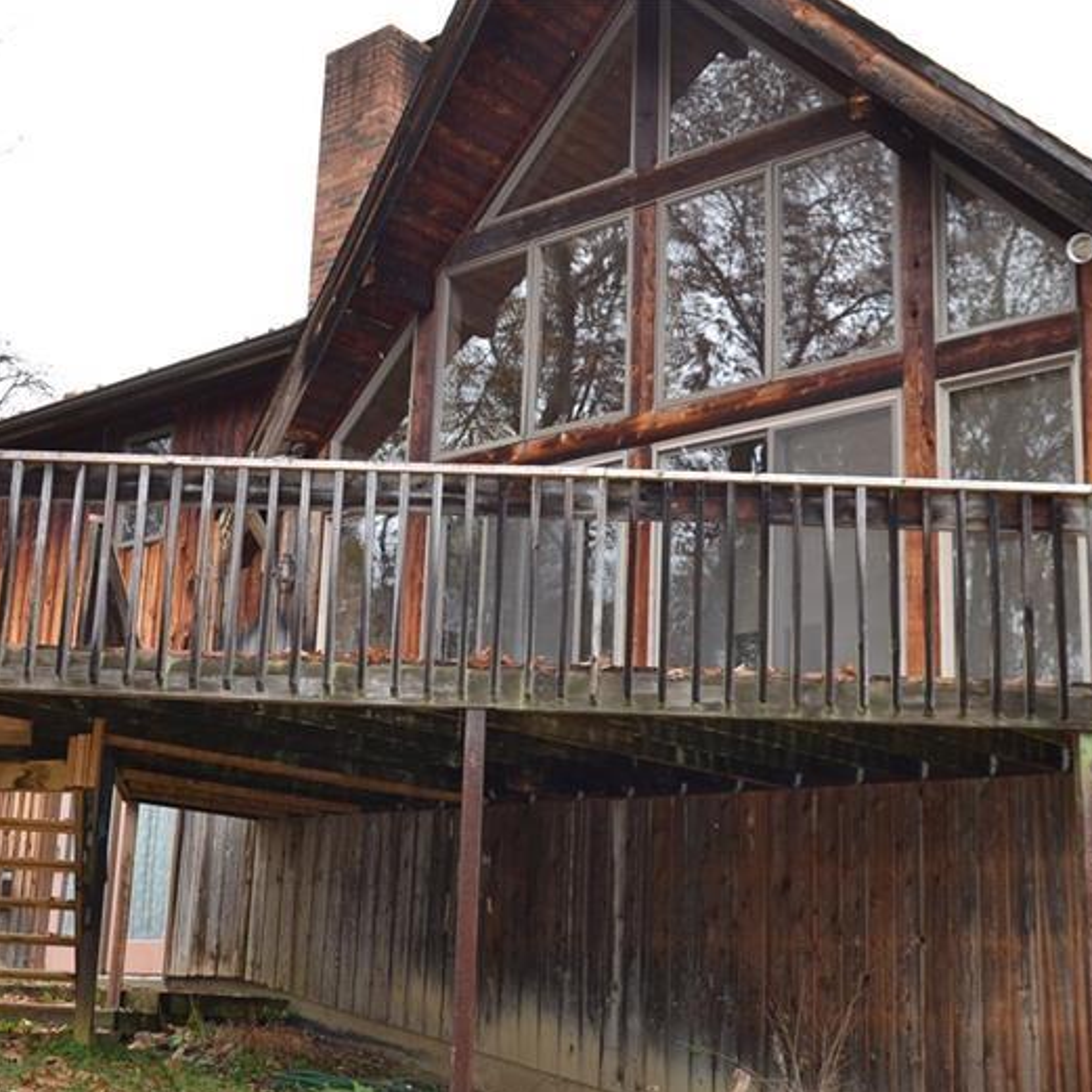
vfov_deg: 36.1
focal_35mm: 47
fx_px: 1677
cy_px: 554
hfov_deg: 36.0
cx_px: 486
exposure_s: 1/125
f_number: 4
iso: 220
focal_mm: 24
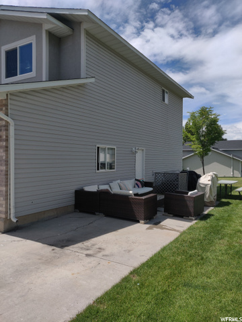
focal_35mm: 25
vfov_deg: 69.4
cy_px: 161
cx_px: 121
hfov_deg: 54.9
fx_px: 233
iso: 100
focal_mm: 4.25
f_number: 1.7
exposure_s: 1/2235
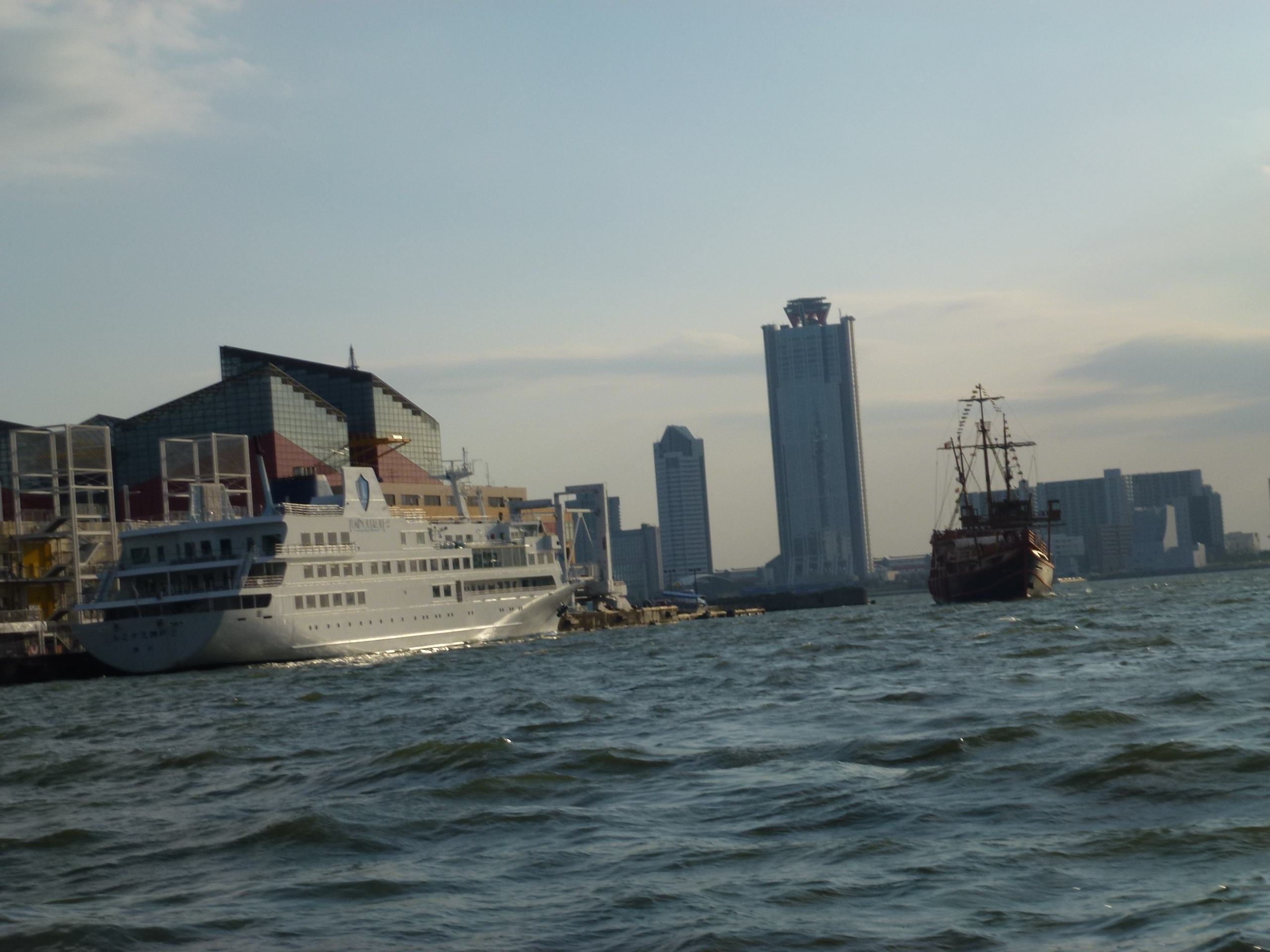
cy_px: 476
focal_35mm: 82
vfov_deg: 18.0
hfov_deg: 23.8
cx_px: 635
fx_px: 3008
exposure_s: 1/1600
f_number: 4.8
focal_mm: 14.8
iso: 100
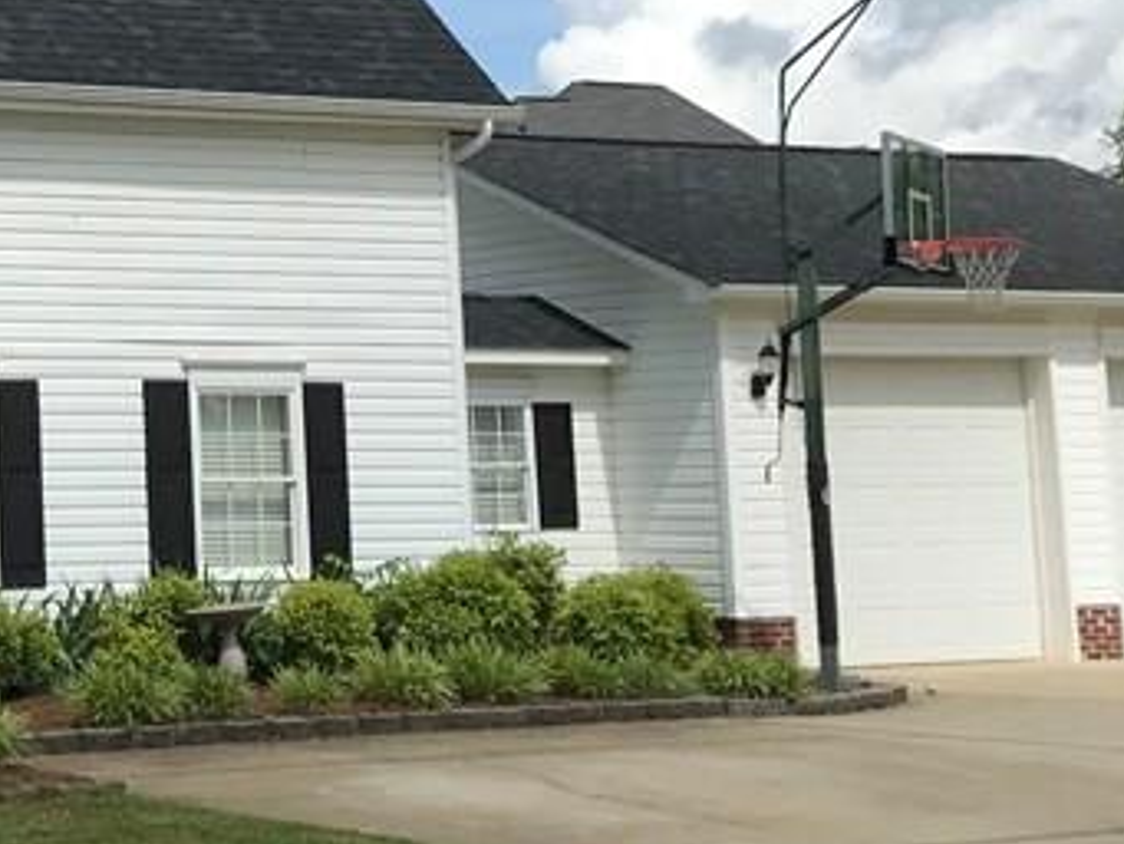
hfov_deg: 21.6
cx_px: -221
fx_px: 2728
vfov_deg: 17.3
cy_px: 82
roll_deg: +0.7
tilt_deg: +8.7
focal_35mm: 84
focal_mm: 3.99
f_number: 1.8
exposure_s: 1/4167
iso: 20
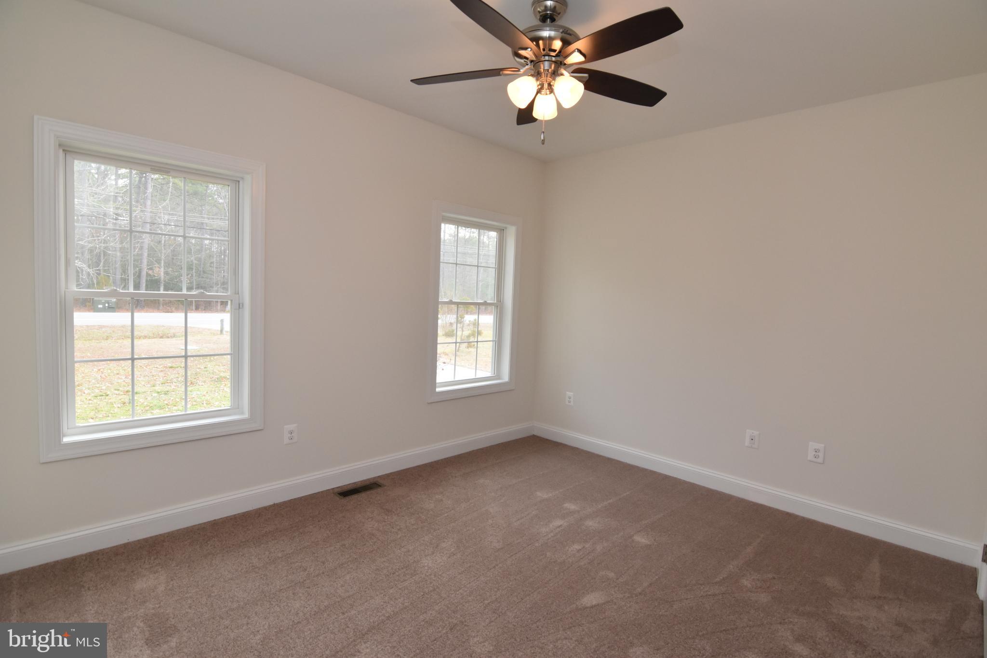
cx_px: 494
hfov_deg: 95.0
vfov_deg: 72.0
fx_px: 452
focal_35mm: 16
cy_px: 329
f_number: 5.6
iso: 800
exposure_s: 1/125
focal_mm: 11
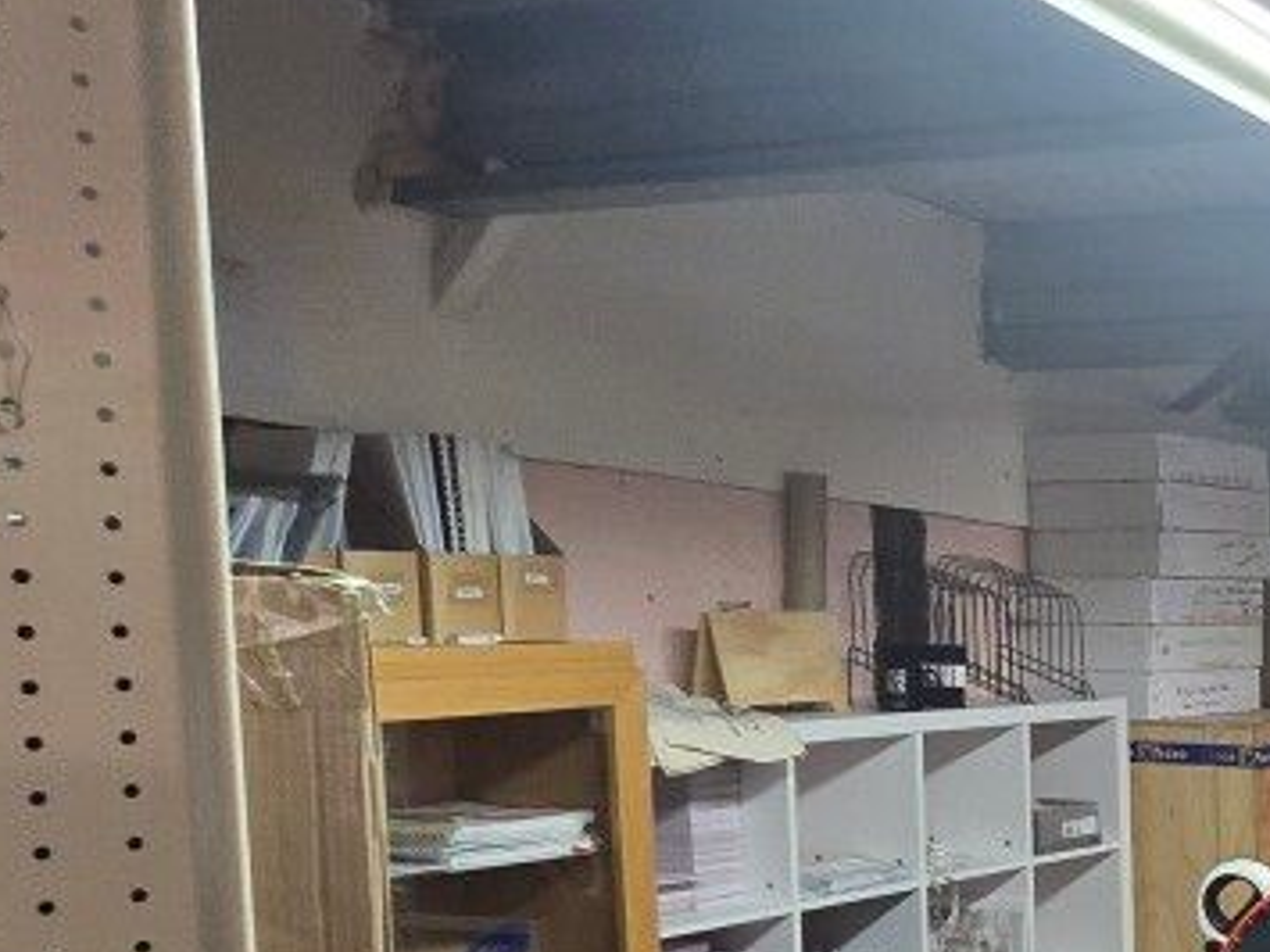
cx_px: 1785
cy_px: 777
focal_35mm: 44
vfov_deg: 31.9
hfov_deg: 30.2
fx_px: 1614
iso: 320
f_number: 2.2
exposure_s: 1/50
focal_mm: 2.2
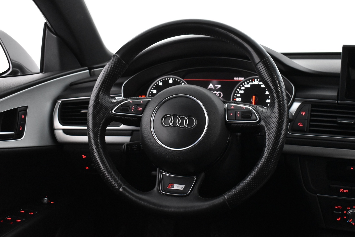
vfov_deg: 29.9
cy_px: 118
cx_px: 178
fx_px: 444
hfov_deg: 43.6
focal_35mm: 45
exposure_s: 1/30
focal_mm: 30
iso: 3200
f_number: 4.2
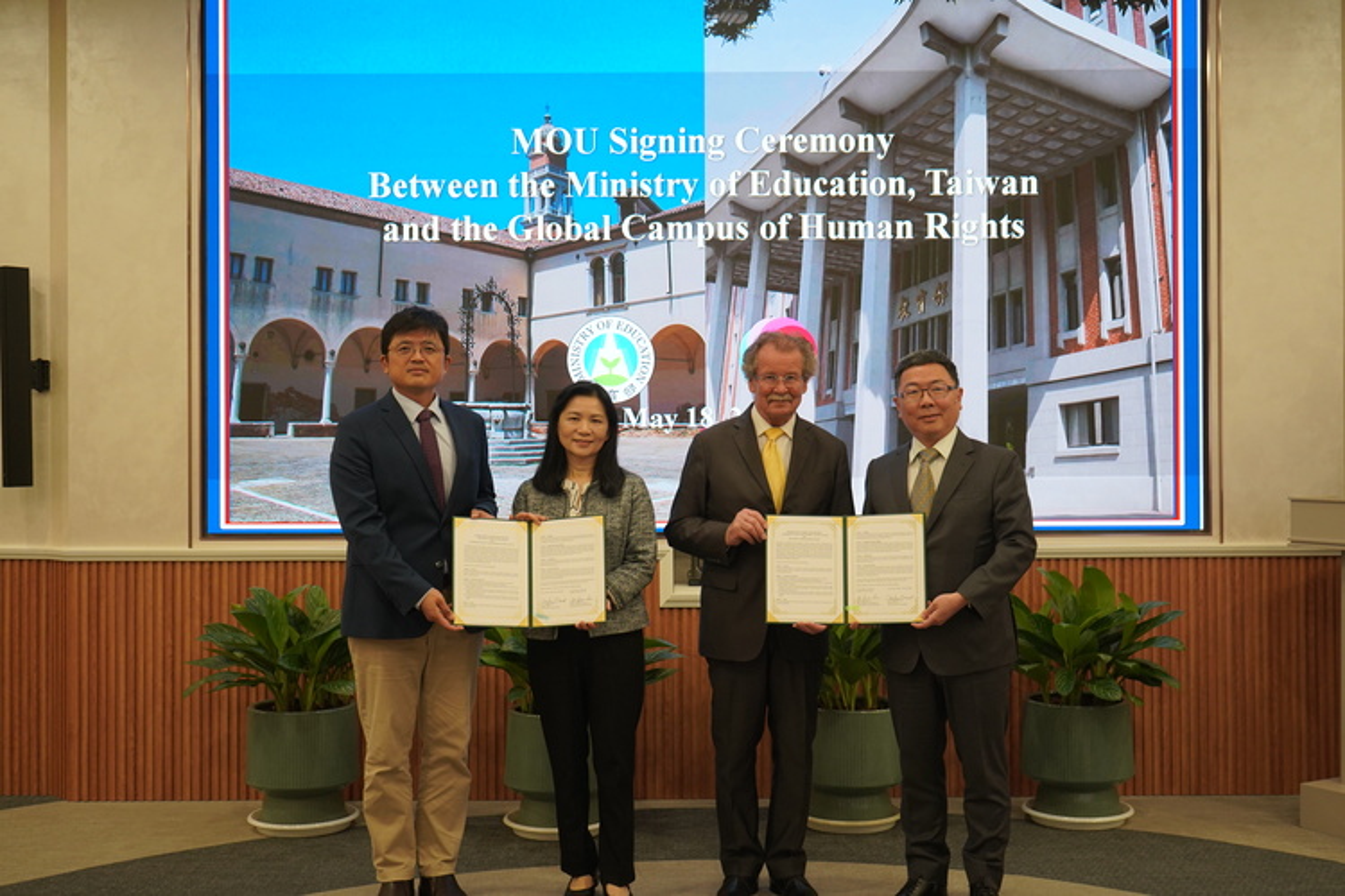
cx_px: 672
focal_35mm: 41
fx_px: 1532
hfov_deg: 47.4
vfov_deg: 32.6
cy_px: 448
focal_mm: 41
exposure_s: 1/160
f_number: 4.5
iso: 1250
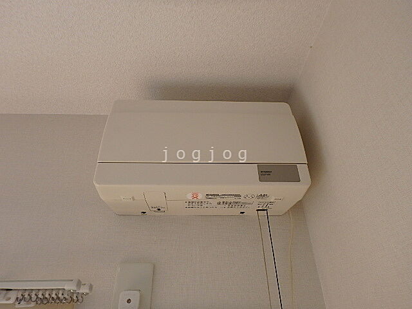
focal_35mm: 21
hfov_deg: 79.0
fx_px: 250
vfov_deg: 63.4
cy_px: 154
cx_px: 206
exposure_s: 1/60
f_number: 3.5
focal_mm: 3.7
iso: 160
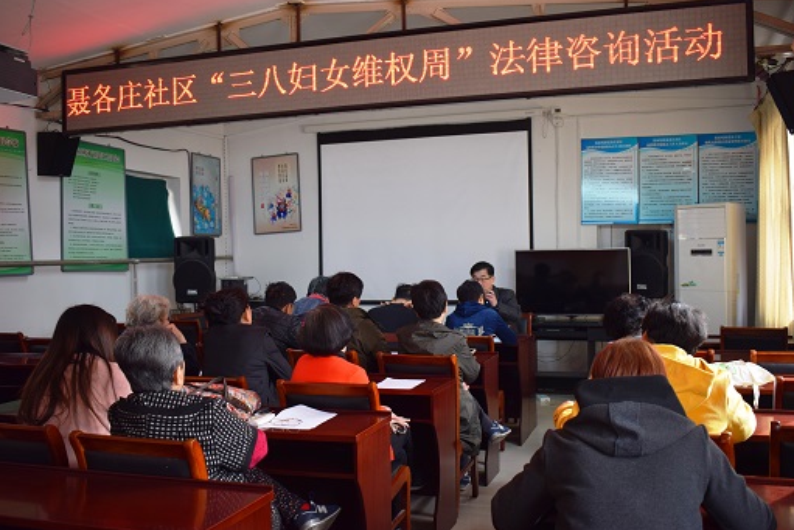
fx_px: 816
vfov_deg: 36.0
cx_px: 402
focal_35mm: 37
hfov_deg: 51.9
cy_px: 263
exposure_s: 1/60
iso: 400
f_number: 4
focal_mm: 24
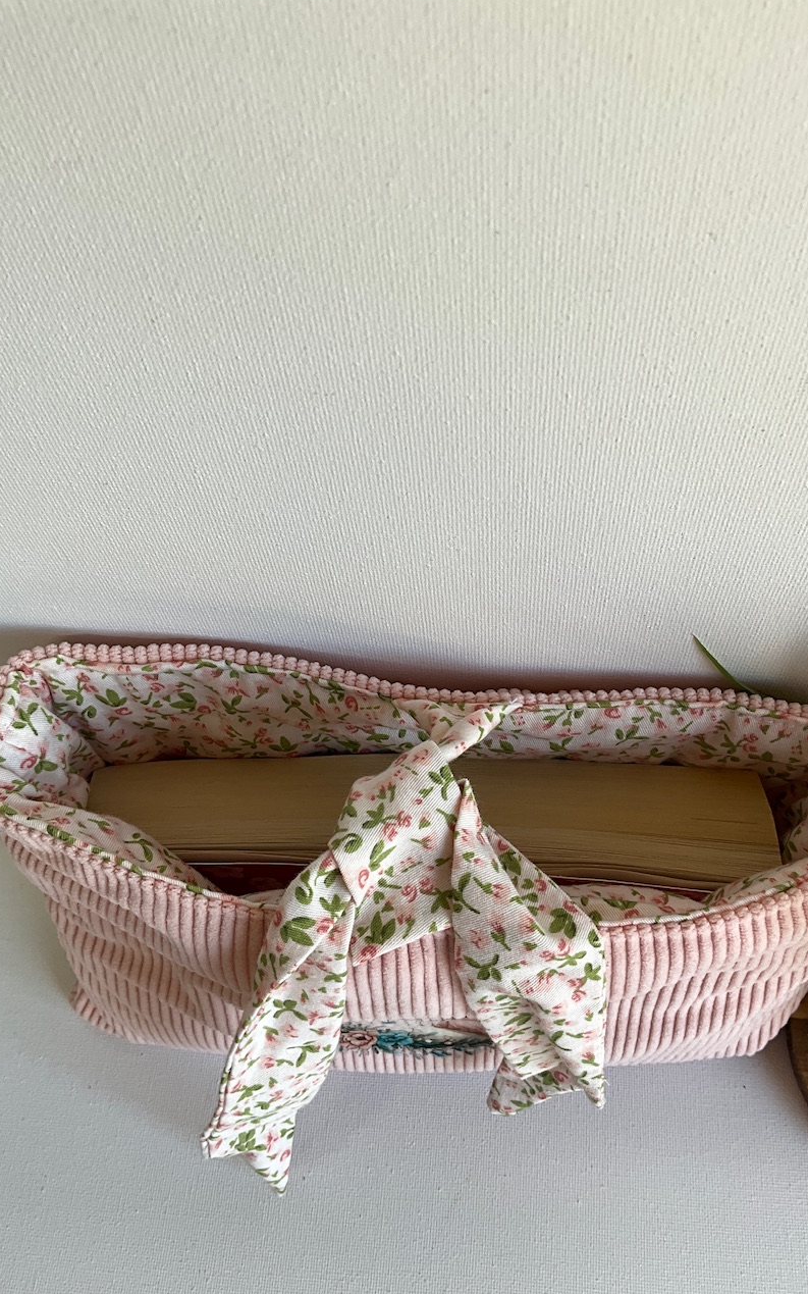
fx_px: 1092
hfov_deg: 40.6
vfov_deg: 61.2
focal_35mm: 31
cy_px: 643
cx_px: 432
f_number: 1.8
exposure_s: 1/100
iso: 25
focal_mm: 3
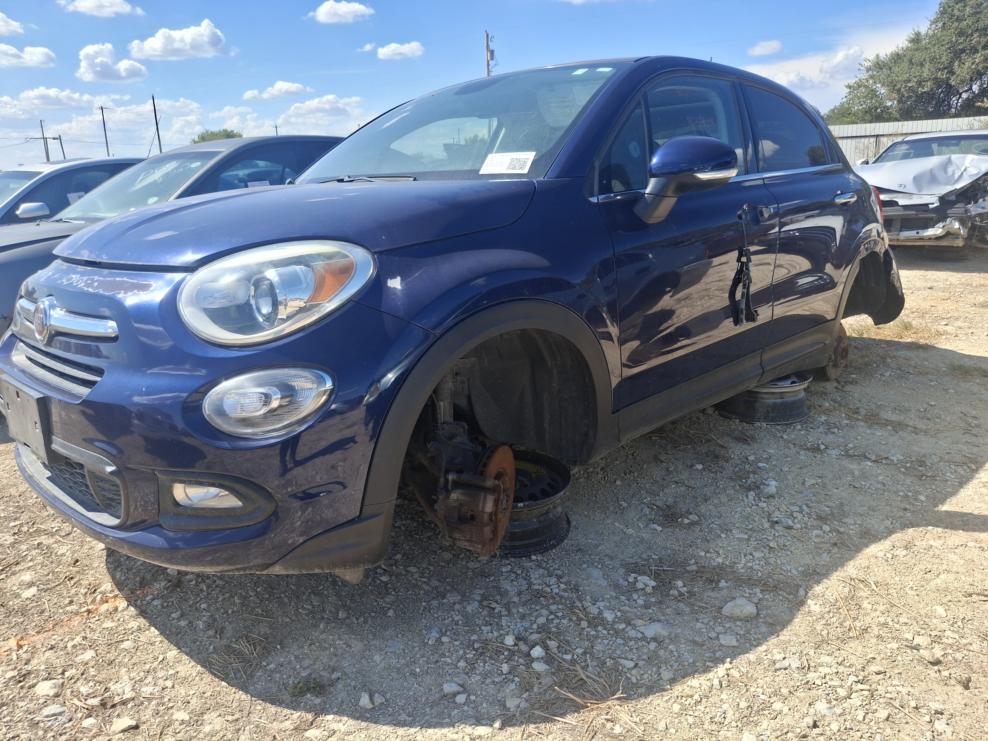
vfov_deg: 54.9
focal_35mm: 25
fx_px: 714
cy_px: 370
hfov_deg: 69.4
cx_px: 494
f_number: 1.8
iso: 32
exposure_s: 1/1815
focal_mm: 4.69
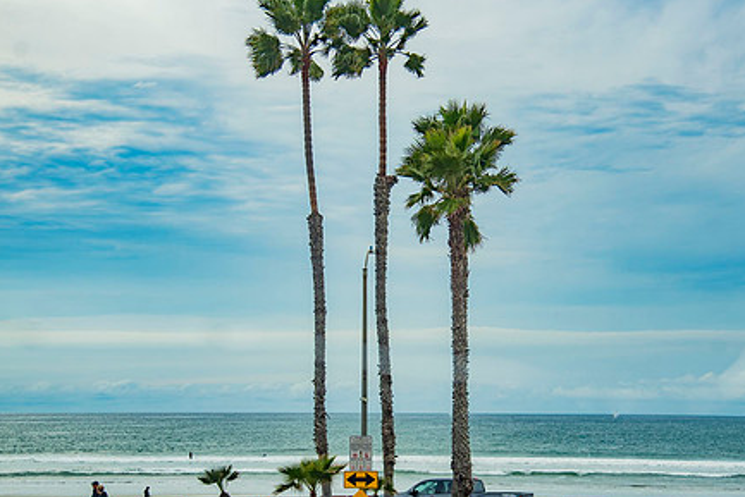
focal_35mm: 67
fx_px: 1387
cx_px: 413
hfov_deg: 30.0
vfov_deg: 20.3
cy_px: 290
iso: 400
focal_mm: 50
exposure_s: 1/1250
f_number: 4
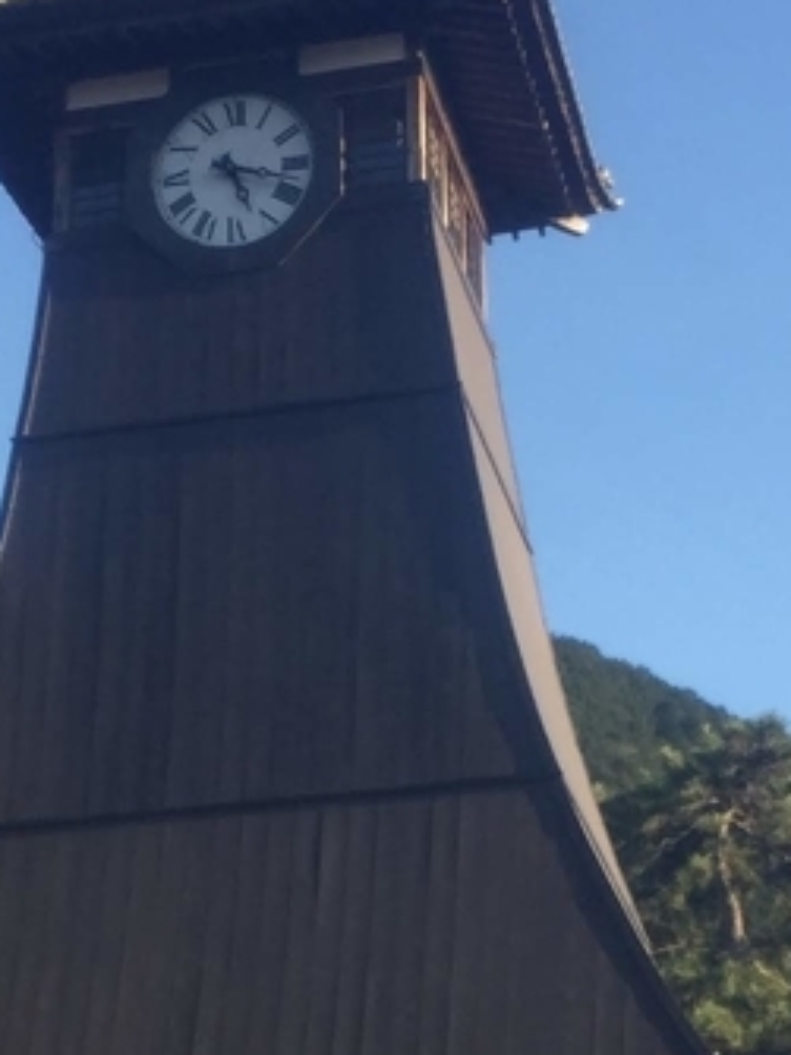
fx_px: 3171
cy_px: 1203
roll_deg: +2.2
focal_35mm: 104
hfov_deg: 14.2
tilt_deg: +11.3
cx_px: 183
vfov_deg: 18.1
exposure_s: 1/514
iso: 32
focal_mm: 4.15
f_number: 2.2
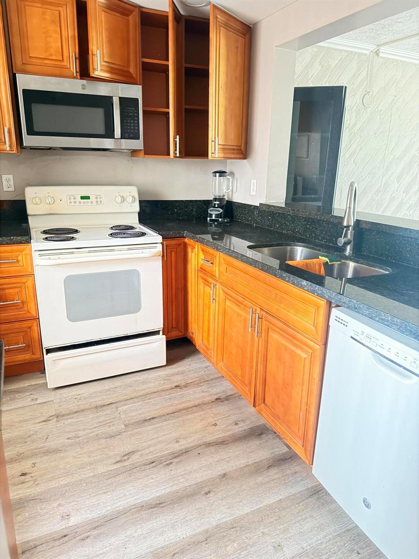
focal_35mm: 24
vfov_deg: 71.6
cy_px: 280
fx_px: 387
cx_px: 210
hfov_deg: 56.8
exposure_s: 1/30
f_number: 1.78
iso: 1250
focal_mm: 6.76
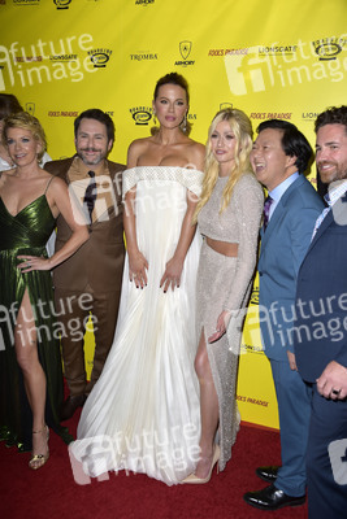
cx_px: 174
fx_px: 520
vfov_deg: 53.1
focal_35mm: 36
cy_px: 260
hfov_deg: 36.9
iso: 250
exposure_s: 1/250
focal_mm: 36
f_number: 6.3
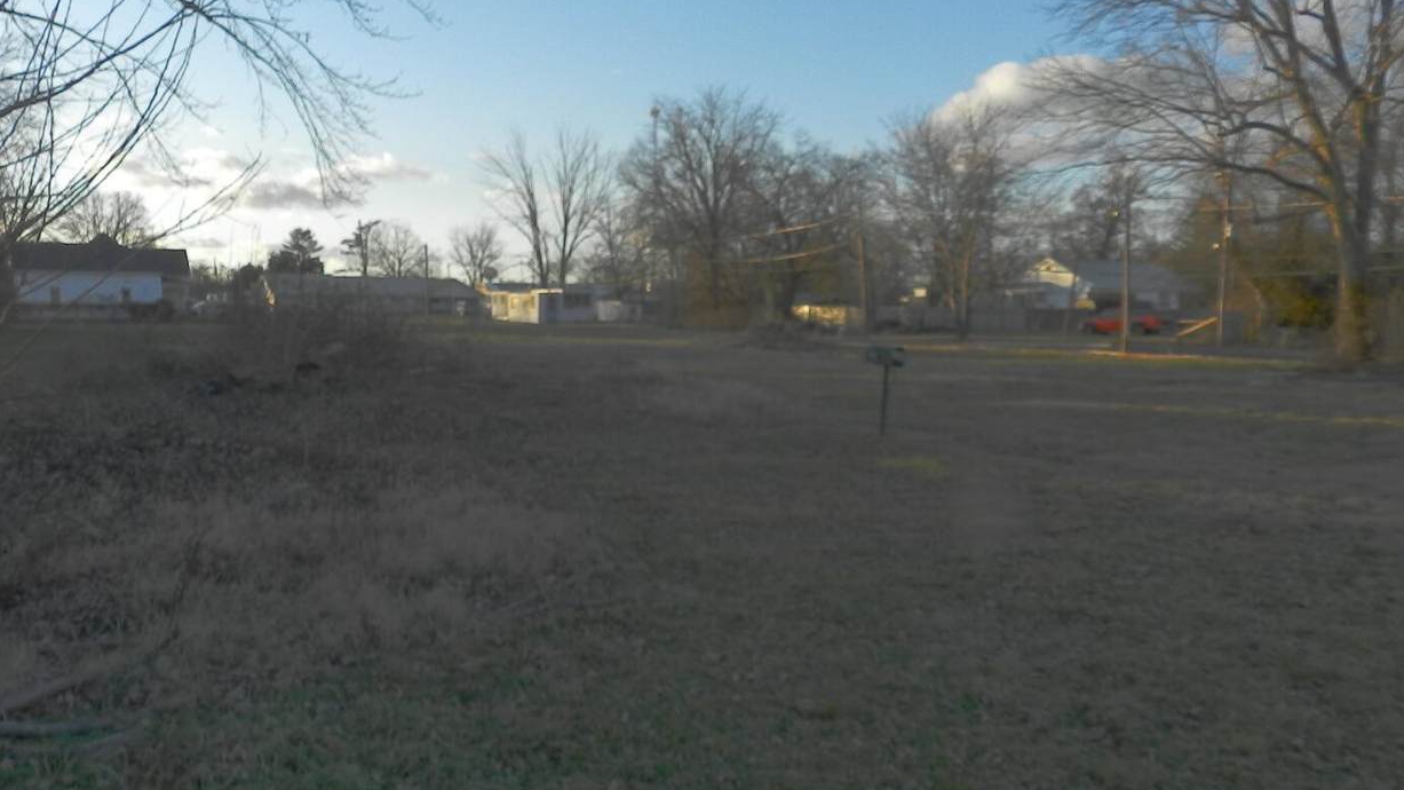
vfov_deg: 46.0
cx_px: 675
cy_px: 380
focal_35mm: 25
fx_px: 931
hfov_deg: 74.0
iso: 160
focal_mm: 4
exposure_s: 1/250
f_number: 3.4
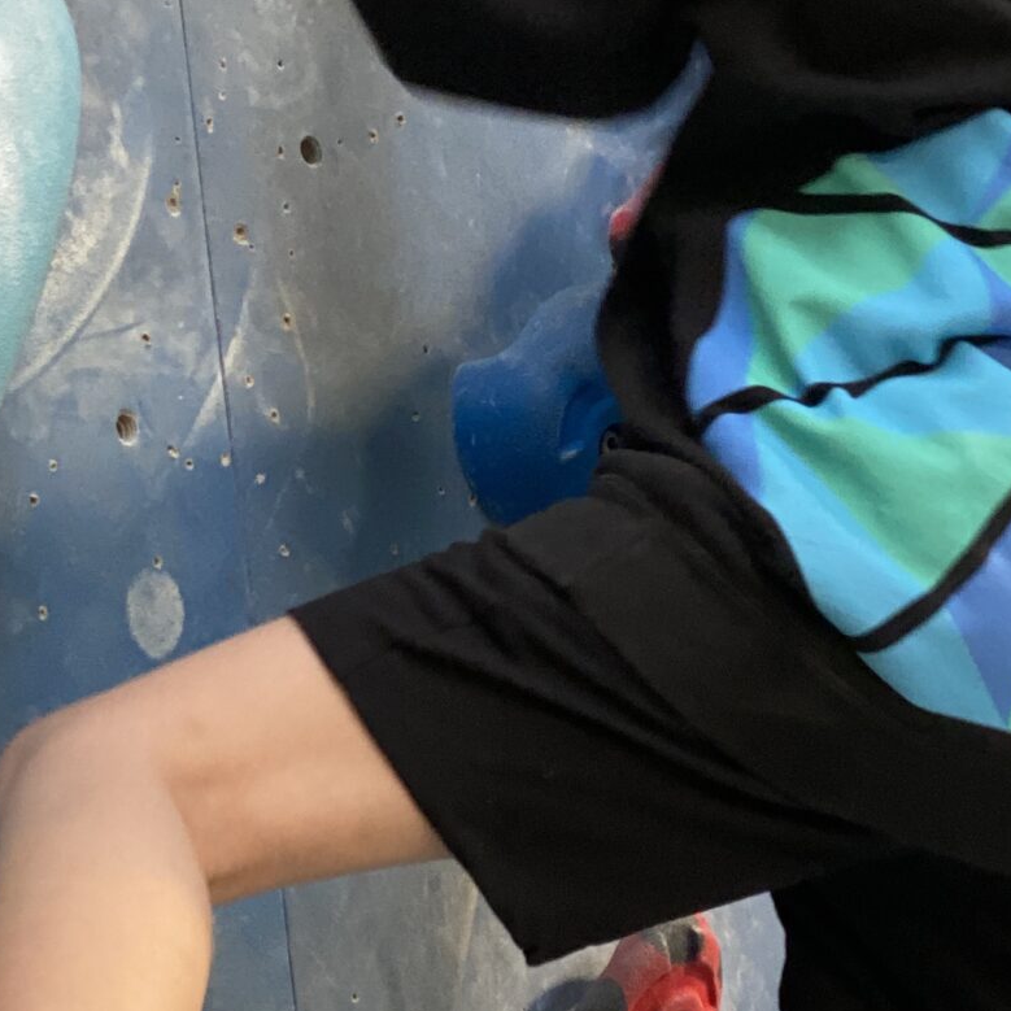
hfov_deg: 11.6
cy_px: 489
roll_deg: +1.3
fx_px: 4989
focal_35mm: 151
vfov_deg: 11.6
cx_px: 483
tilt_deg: +3.6
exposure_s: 1/31
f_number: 2
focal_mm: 6
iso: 200
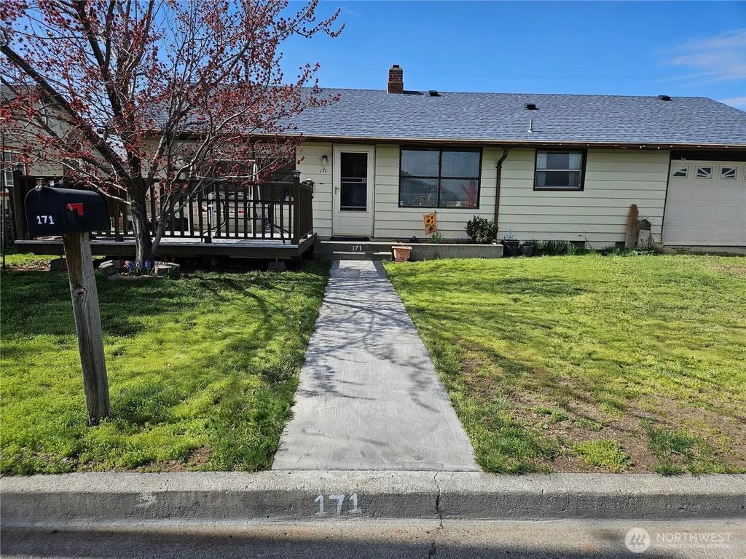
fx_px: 496
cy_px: 280
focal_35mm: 23
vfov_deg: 58.9
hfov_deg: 73.9
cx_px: 373
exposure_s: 1/2140
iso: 25
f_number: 1.8
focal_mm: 5.4
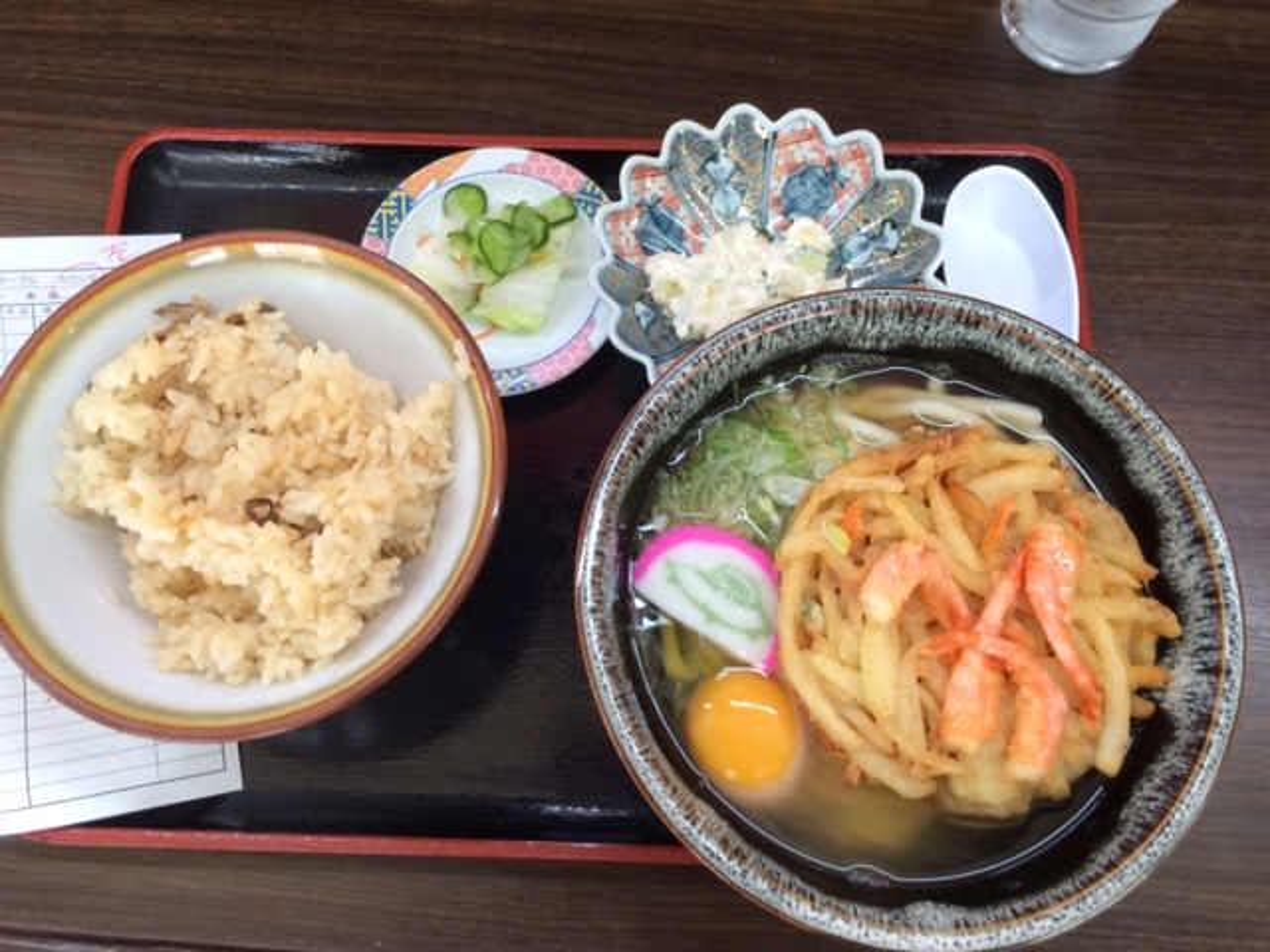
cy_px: 476
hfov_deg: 61.7
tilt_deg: -74.0
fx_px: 1064
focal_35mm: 29
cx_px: 635
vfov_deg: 48.2
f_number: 2.2
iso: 40
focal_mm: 4.15
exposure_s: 1/30
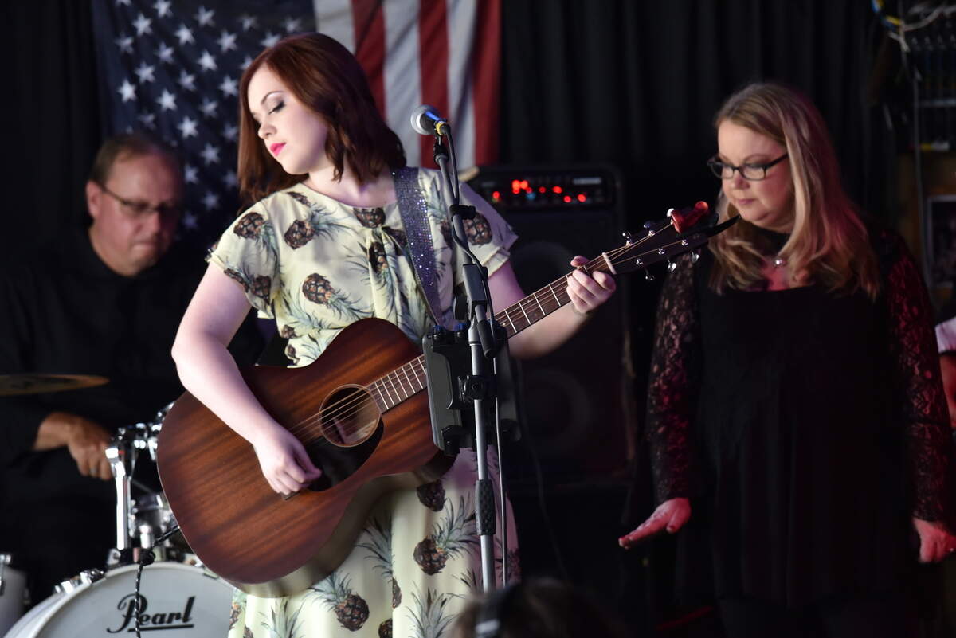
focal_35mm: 185
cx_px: 478
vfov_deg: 7.4
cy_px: 319
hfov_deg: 11.1
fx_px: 4914
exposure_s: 1/320
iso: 1600
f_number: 4
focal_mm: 185
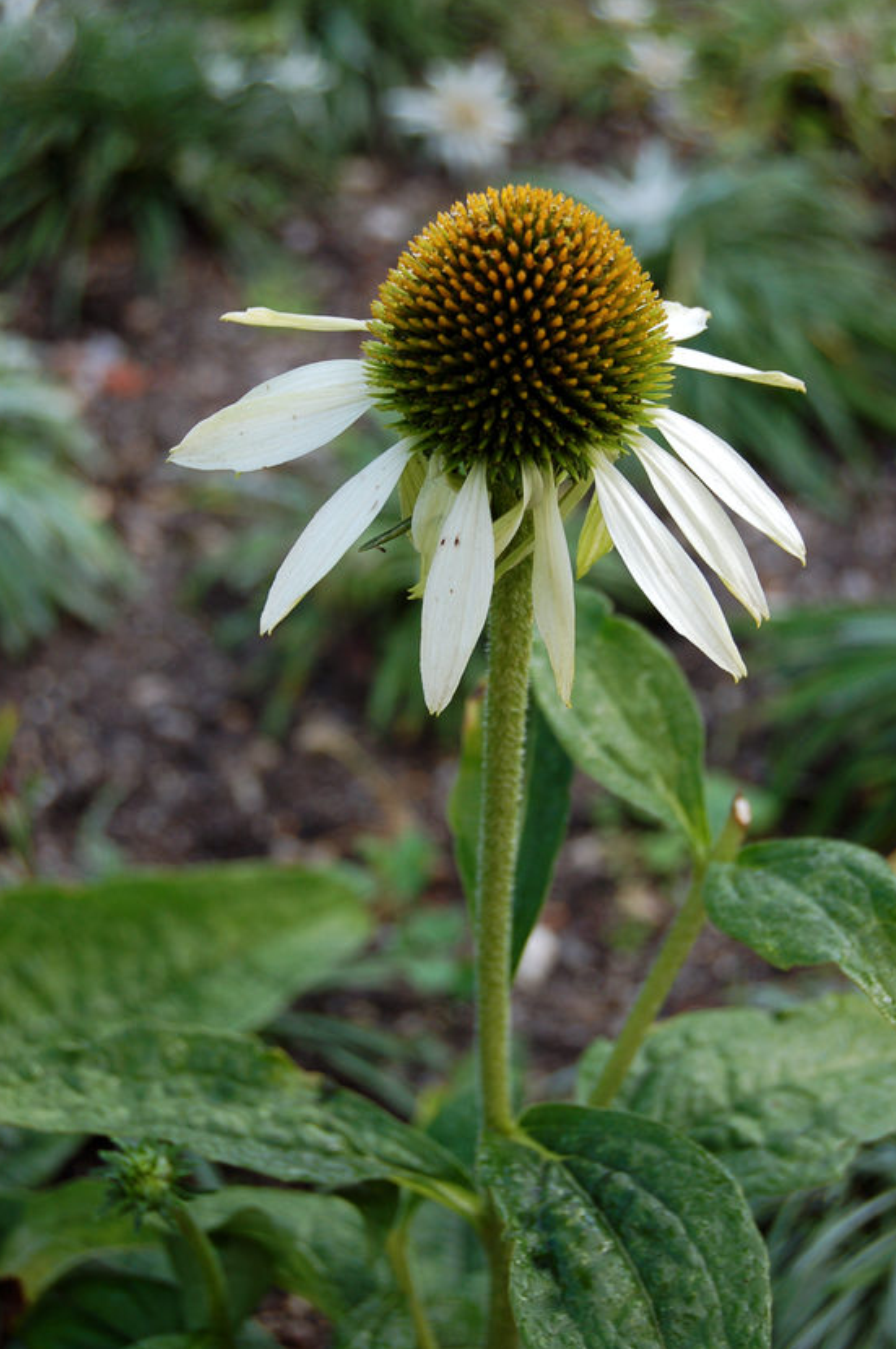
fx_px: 2958
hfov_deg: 17.2
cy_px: 583
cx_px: 507
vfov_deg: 25.7
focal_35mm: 79
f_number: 6.3
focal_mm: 46
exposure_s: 1/125
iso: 200
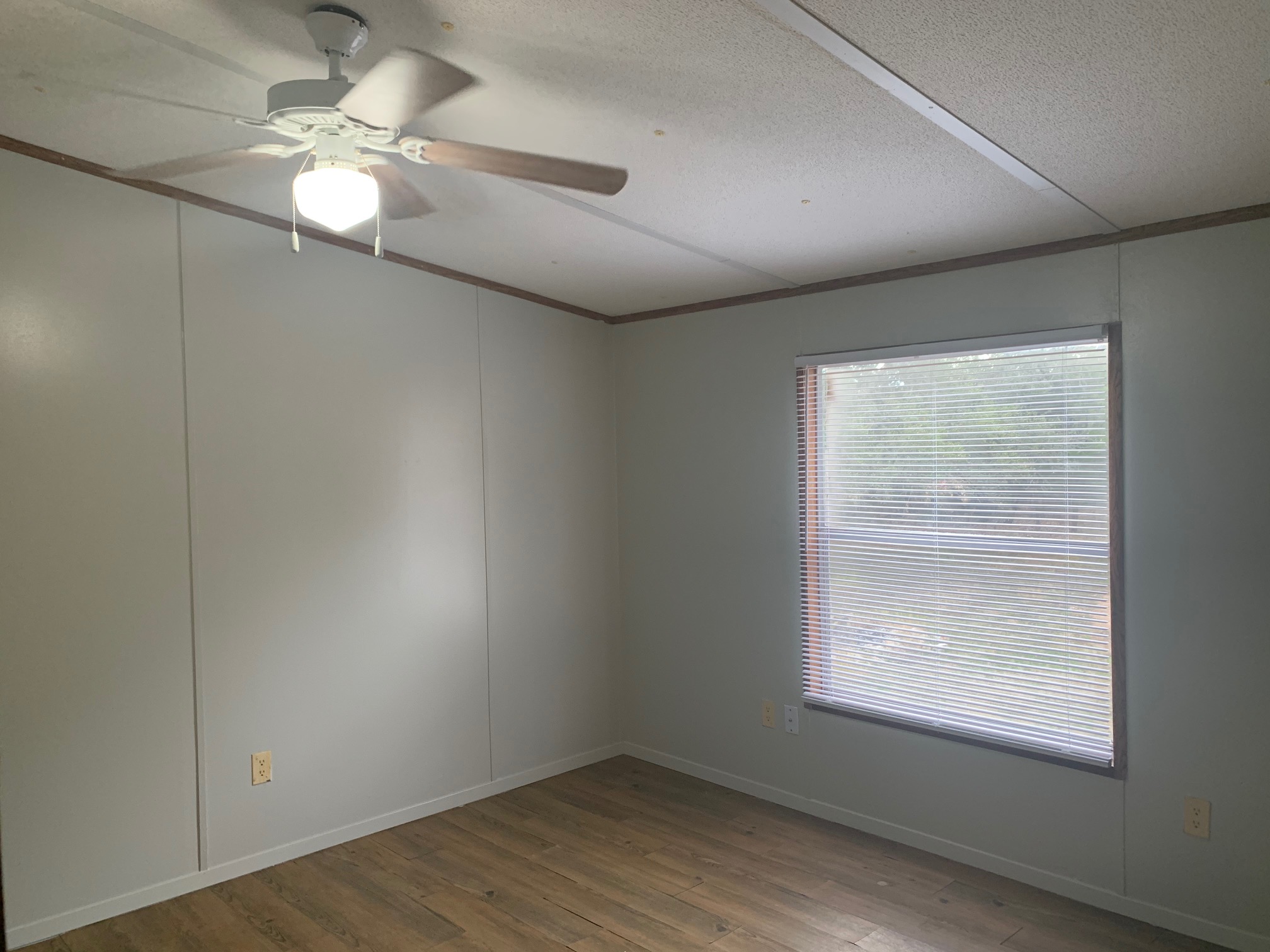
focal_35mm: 26
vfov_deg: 53.1
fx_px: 954
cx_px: 635
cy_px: 476
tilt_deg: -2.8
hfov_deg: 67.3
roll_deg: +1.0
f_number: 1.8
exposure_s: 1/119
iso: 100
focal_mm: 4.25
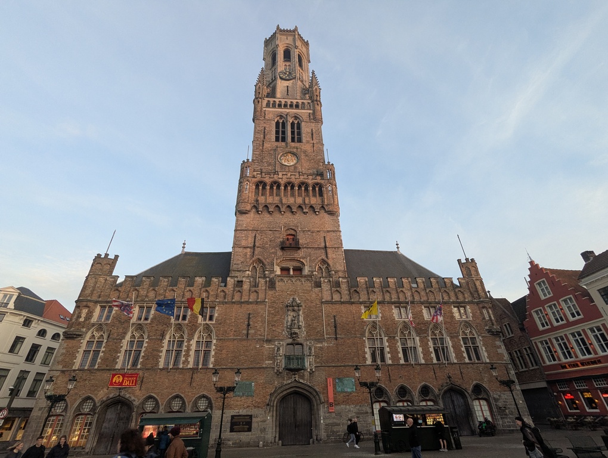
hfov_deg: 94.4
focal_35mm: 16
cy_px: 229
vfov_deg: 78.2
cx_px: 304
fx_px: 281
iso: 117
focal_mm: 2.35
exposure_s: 1/209
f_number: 2.2
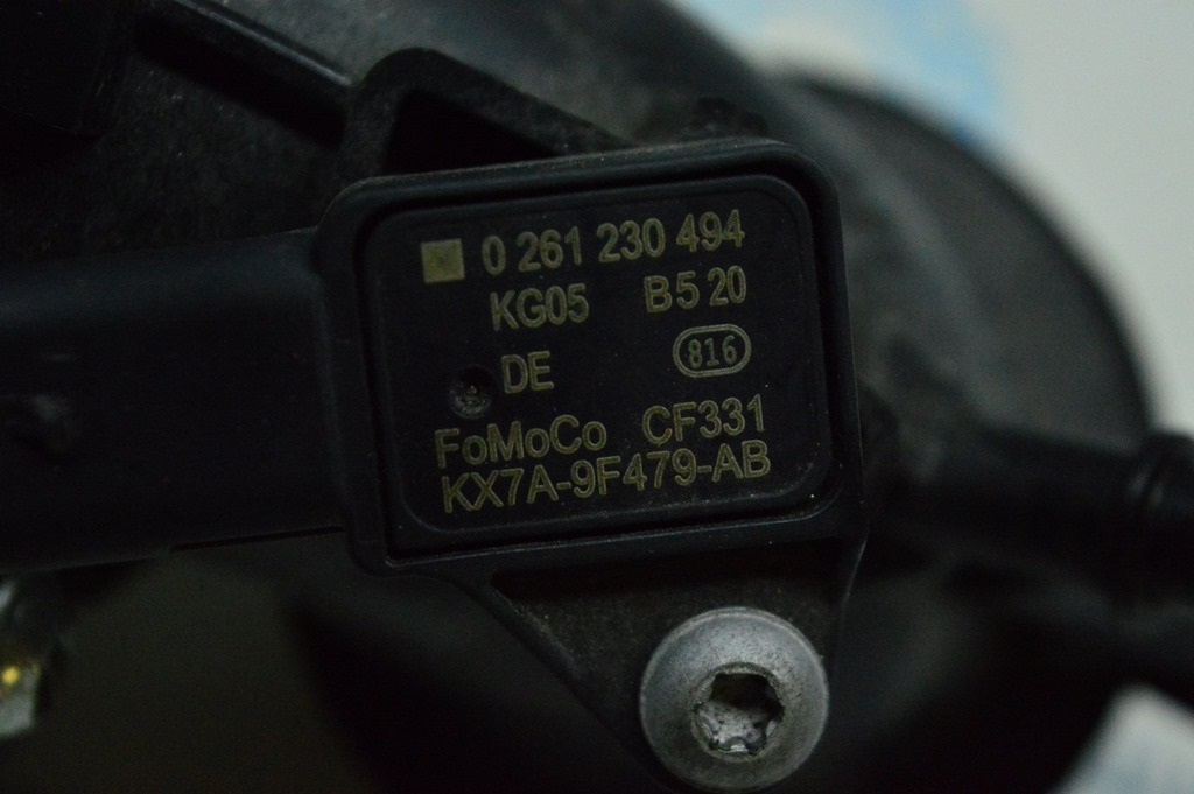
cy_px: 397
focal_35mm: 82
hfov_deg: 24.6
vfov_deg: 16.5
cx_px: 597
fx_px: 2734
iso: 6400
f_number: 6.3
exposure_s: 1/640
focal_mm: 55
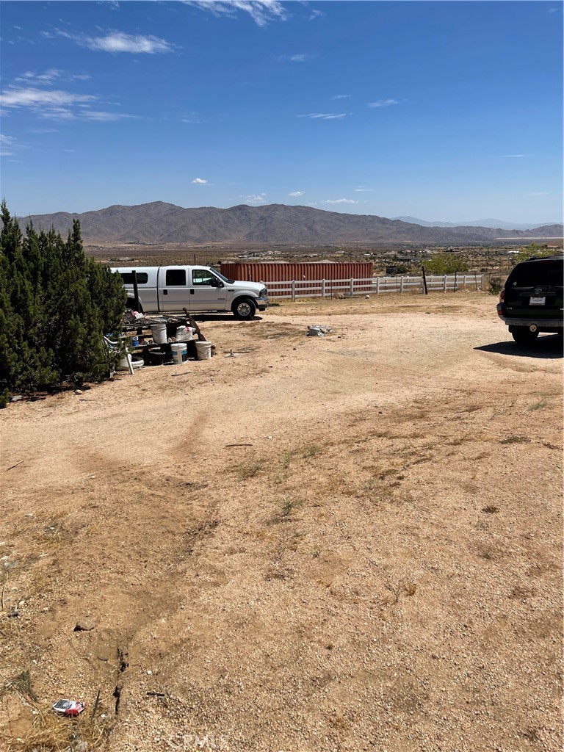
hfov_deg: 54.9
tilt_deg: -14.3
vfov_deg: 69.4
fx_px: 543
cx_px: 282
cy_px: 376
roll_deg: -0.5
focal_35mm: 25
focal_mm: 5.1
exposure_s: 1/7407
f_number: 1.6
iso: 32
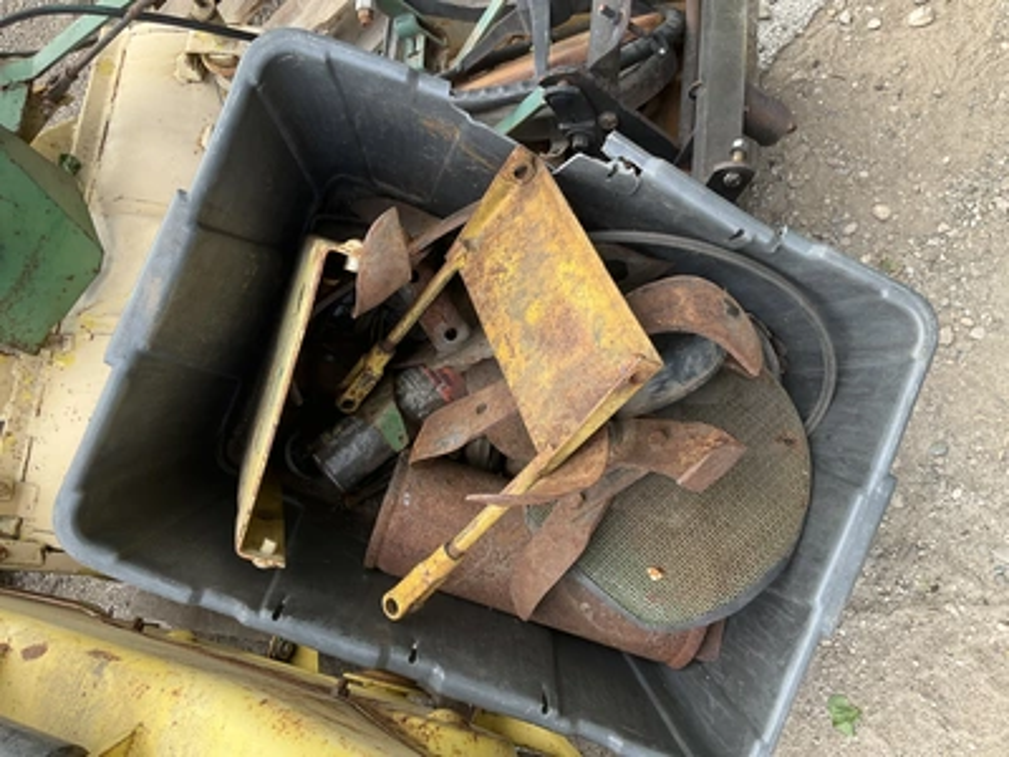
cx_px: 504
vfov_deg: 48.2
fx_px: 845
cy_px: 378
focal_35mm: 29
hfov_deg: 61.7
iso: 20
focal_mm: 3
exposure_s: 1/185
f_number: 1.8
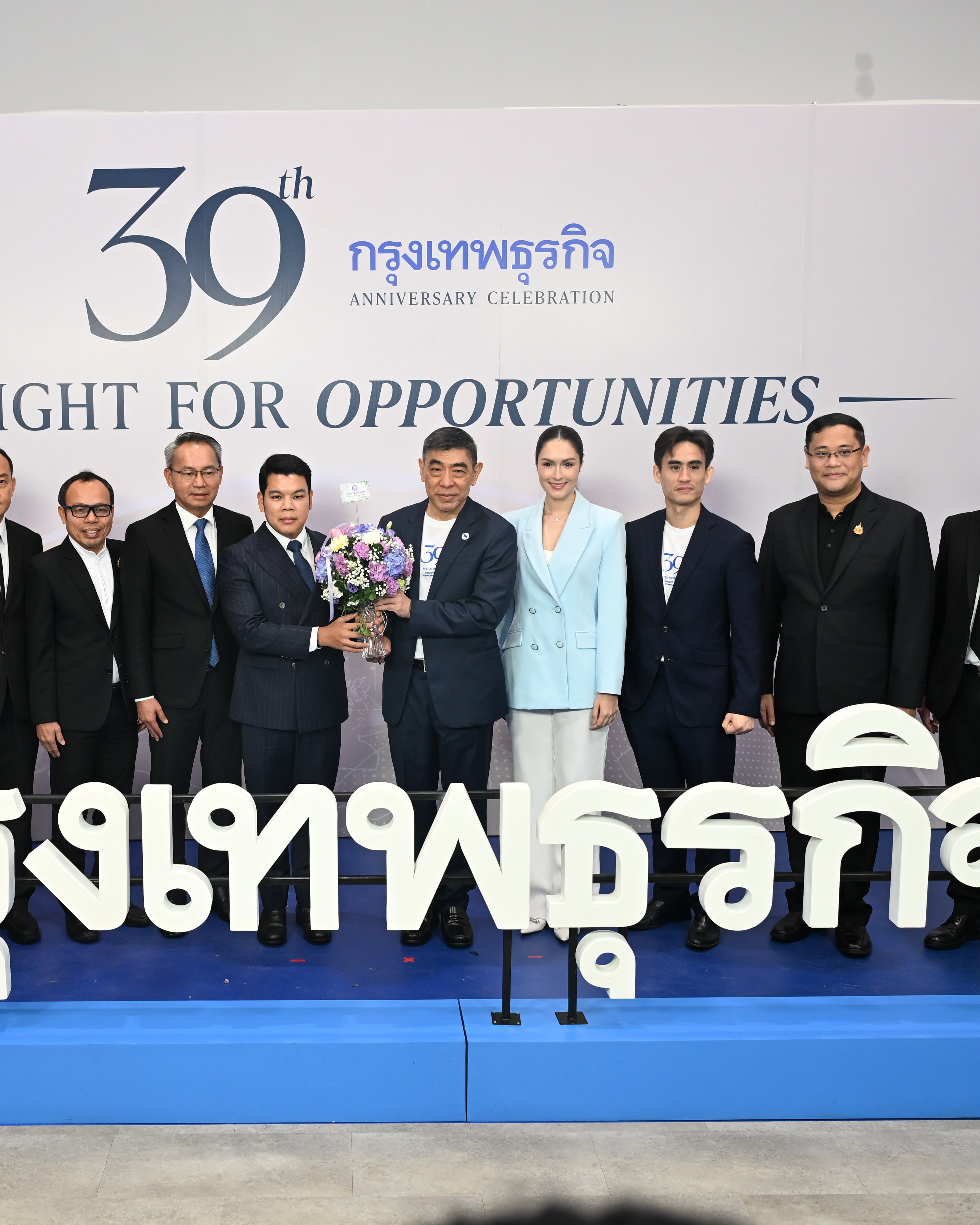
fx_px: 1486
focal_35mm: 41
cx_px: 318
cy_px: 613
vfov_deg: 44.8
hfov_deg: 36.1
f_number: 4
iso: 1600
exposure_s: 1/200
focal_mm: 29
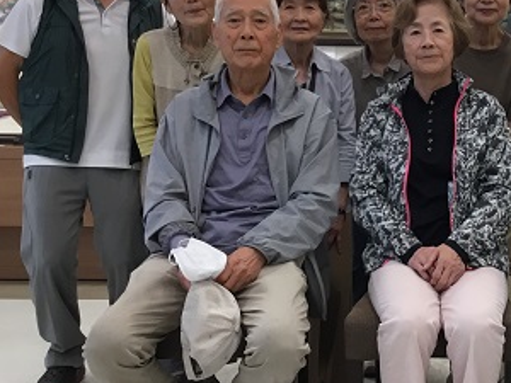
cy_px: 157
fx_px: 915
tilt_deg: -3.4
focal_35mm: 62
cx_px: 453
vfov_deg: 23.6
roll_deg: -1.1
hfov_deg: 30.0
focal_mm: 3.3
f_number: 2.4
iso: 32
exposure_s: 1/40
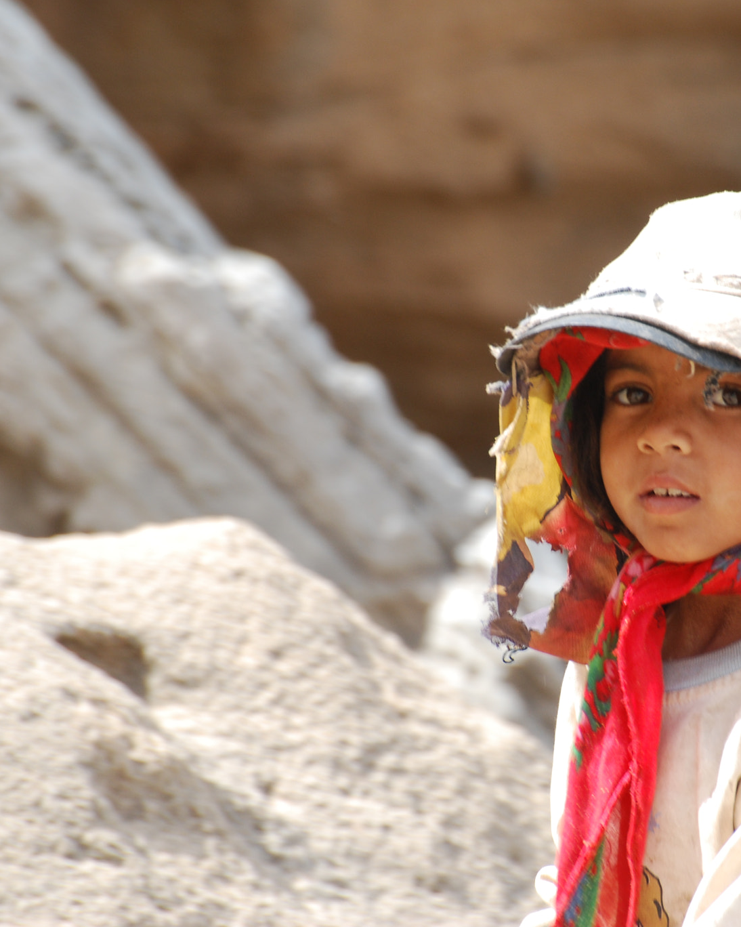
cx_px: 617
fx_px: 17357
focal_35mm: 633
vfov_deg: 3.1
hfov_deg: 2.4
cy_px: 464
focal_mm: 300
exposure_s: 1/125
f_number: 9
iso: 200
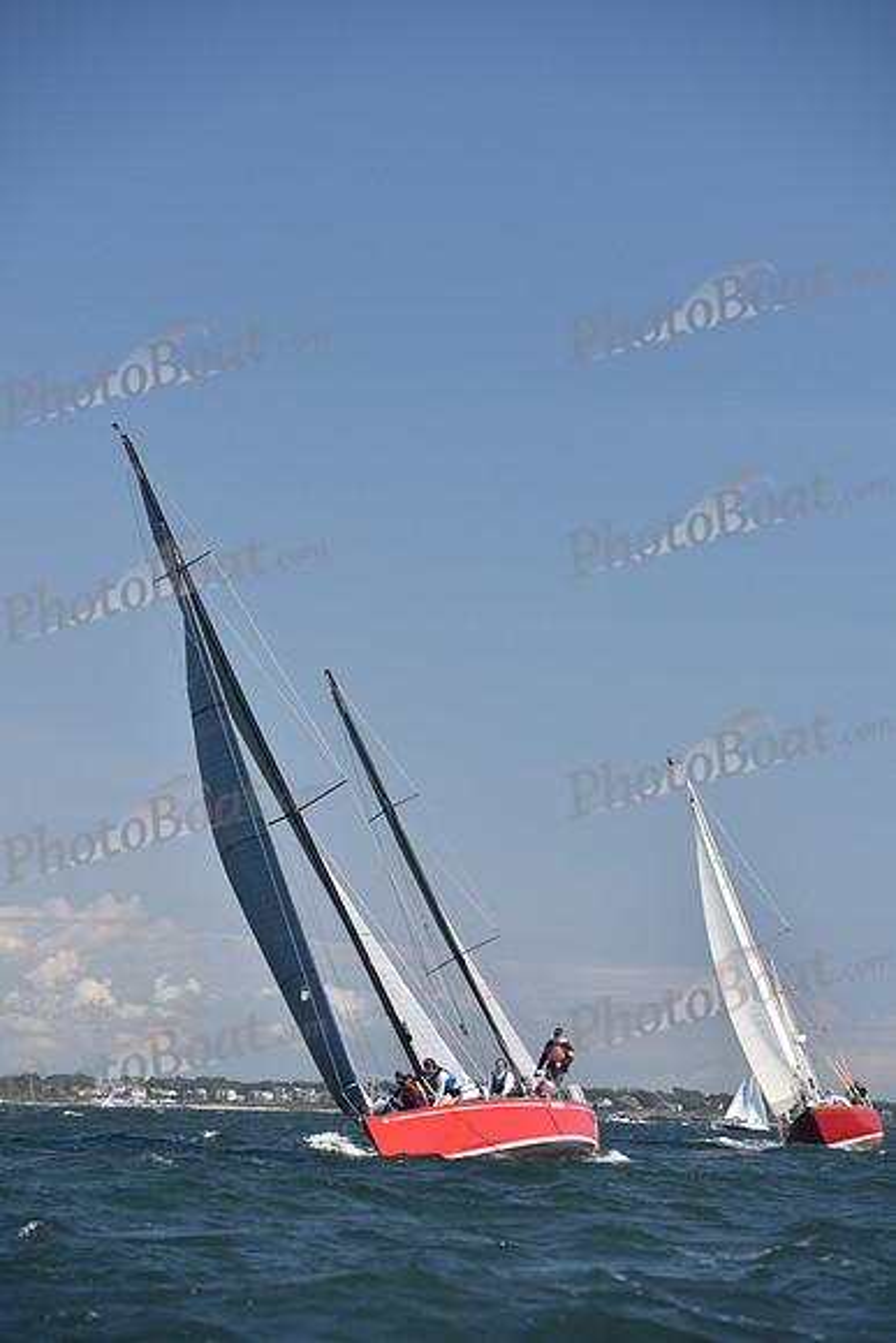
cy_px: 672
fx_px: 4328
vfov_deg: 17.6
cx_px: 448
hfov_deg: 11.8
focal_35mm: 116
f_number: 4.5
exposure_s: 1/1000
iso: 250
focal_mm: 116
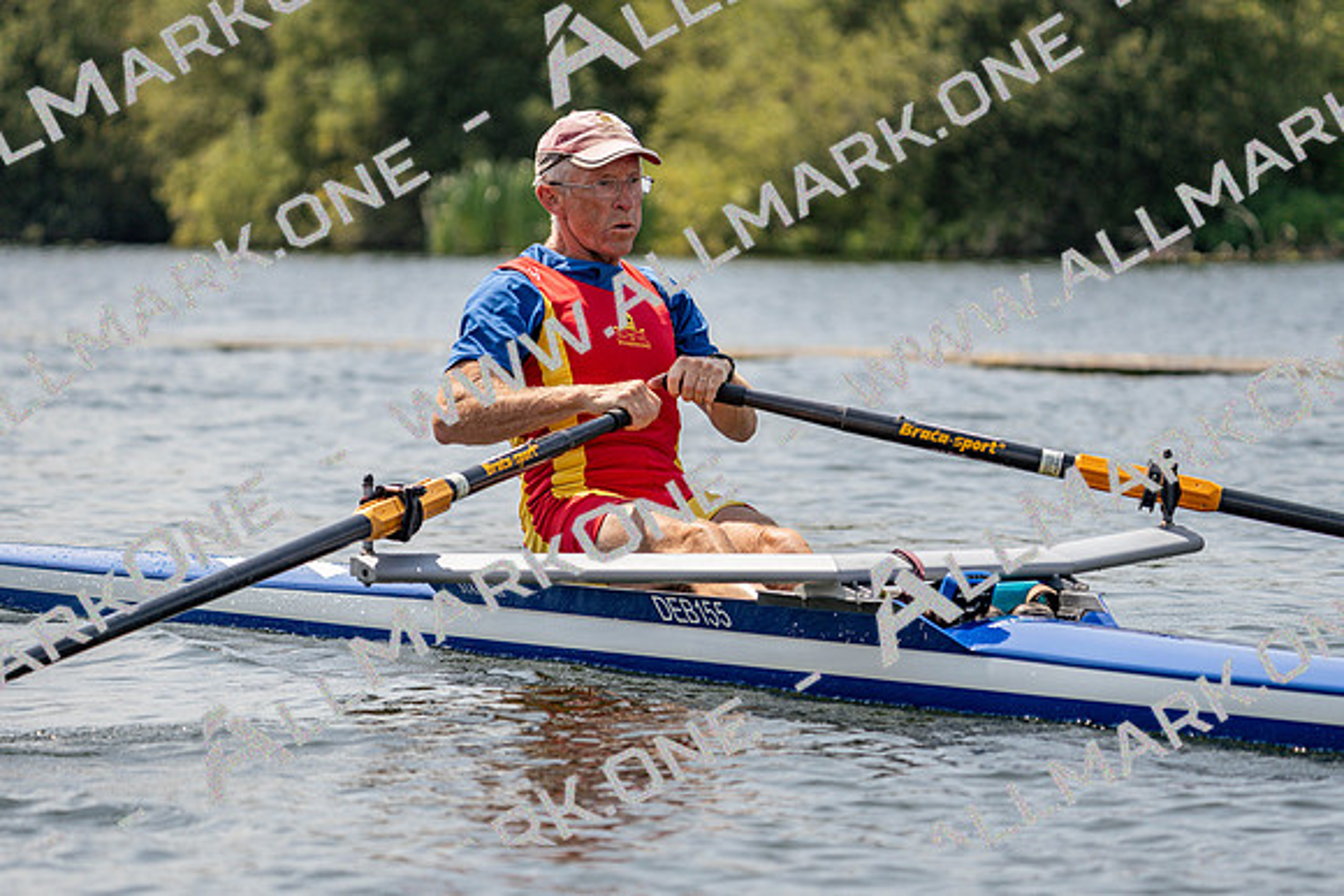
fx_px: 7468
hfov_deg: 10.3
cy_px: 448
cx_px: 672
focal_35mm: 200
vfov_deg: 6.9
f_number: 5.6
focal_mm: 200
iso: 160
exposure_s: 1/1600
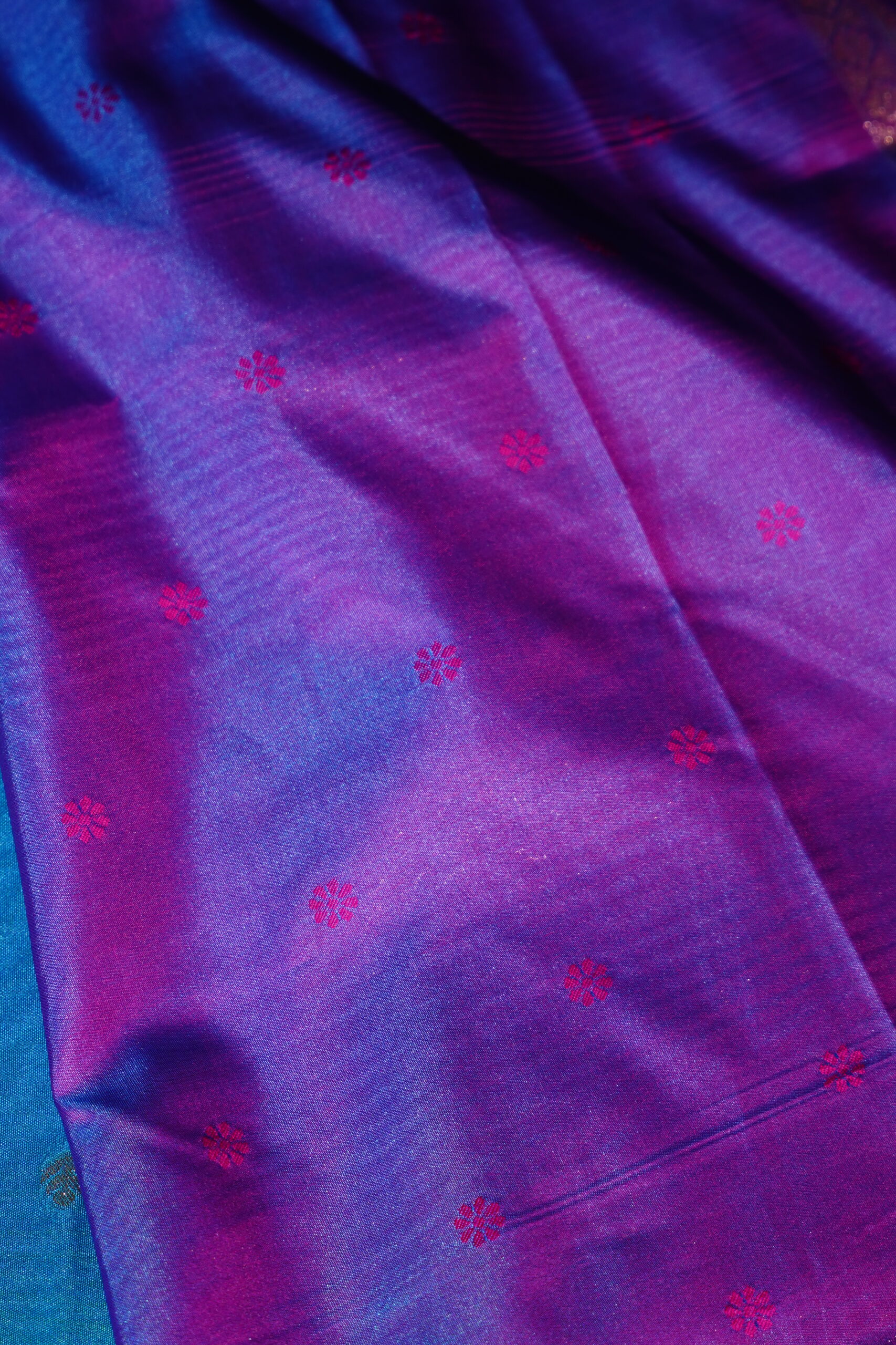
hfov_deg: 13.0
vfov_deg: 19.5
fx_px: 3919
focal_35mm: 105
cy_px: 672
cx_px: 448
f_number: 2.8
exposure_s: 1/200
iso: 400
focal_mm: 70
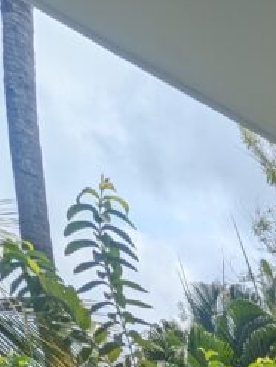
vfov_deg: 20.6
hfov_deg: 19.1
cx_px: 499
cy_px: 688
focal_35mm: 58
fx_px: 615
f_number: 2.2
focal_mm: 1.83
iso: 43
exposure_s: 1/1689
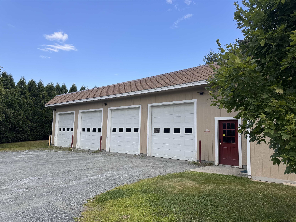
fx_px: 205
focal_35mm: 24
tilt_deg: +6.3
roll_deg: -1.9
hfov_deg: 71.6
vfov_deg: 56.8
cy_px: 111
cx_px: 148
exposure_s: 1/1923
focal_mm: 6.76
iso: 80
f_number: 1.78
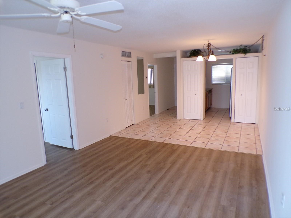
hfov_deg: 71.6
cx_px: 146
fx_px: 202
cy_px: 109
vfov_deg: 56.8
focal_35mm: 24
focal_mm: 4.3
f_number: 3
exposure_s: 1/34
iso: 200
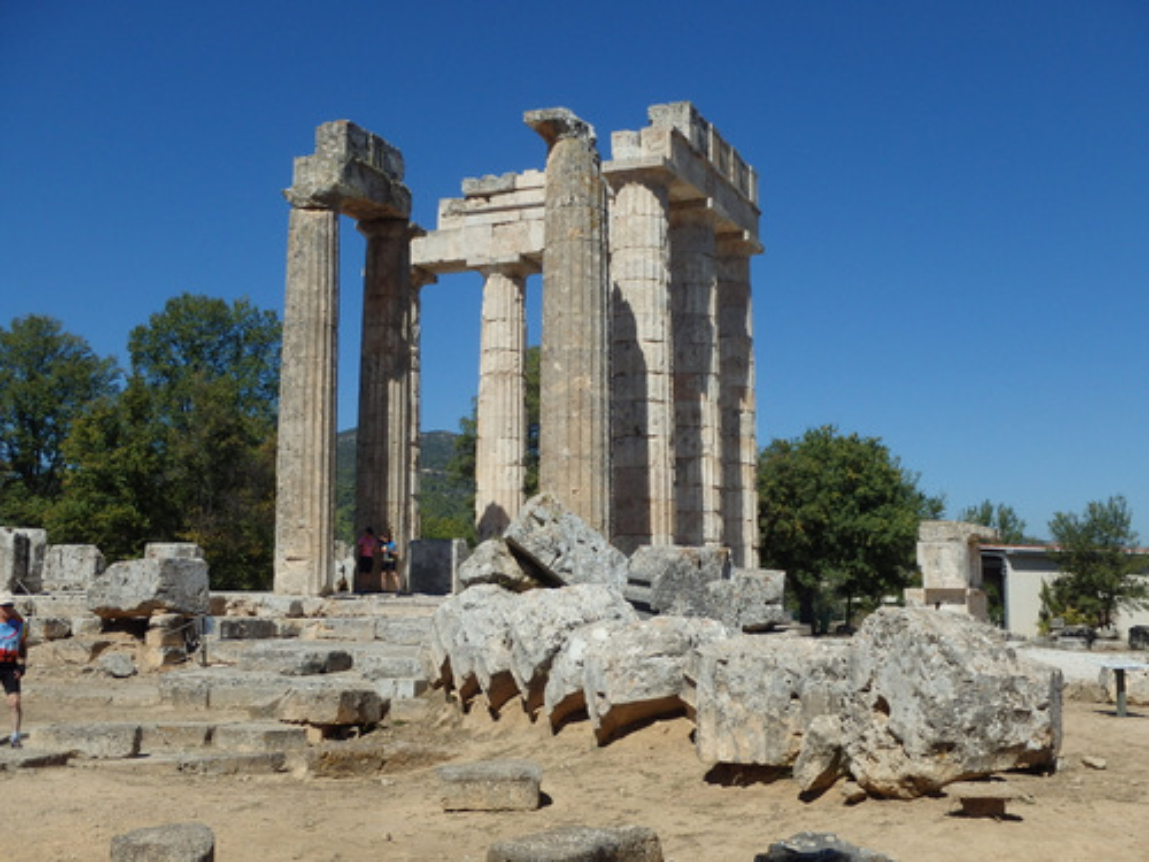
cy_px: 431
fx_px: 1328
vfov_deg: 36.0
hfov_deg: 46.8
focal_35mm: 40
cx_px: 574
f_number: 13
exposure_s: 1/160
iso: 125
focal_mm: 7.3
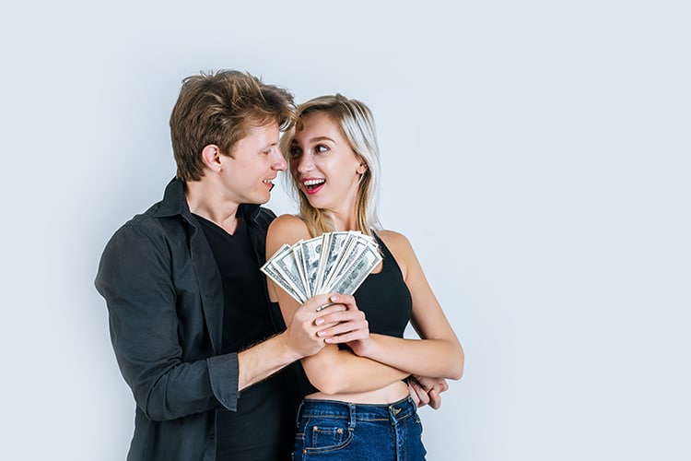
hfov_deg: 39.6
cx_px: 346
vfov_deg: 27.0
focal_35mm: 50
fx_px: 960
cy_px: 230
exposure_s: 1/100
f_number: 8
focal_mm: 50
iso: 100
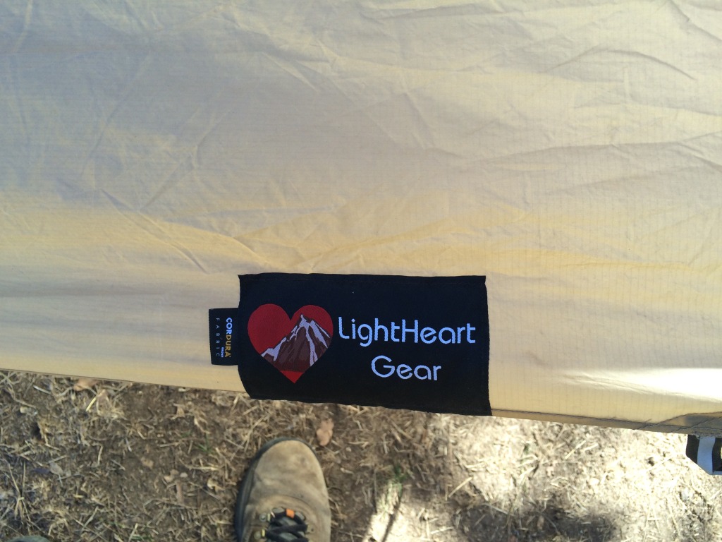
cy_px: 271
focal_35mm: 29
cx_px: 361
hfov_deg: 61.7
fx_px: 605
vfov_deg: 48.2
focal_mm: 4.15
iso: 32
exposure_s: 1/205
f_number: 2.2
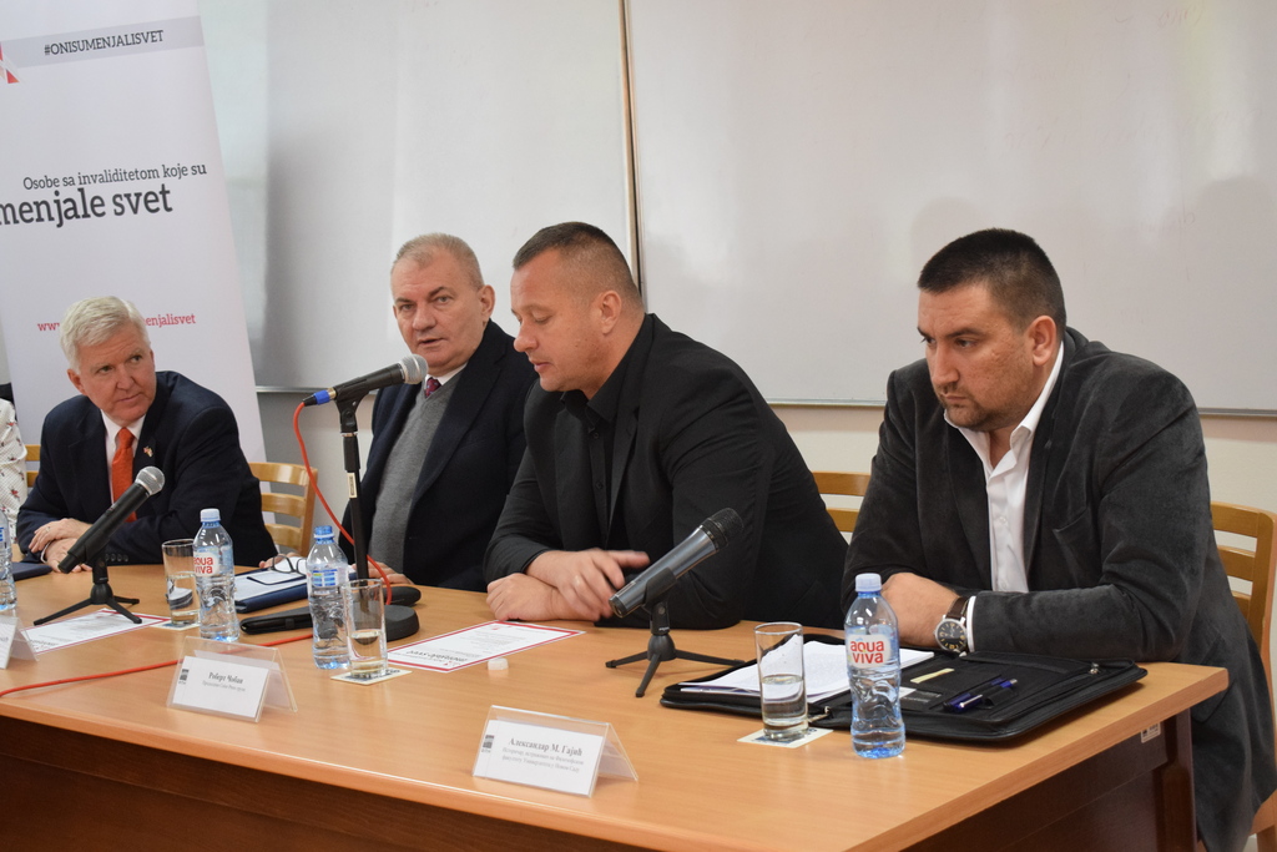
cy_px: 426
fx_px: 2128
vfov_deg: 22.6
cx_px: 638
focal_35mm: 60
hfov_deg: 33.4
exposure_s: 1/60
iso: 2200
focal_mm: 40
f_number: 4.8
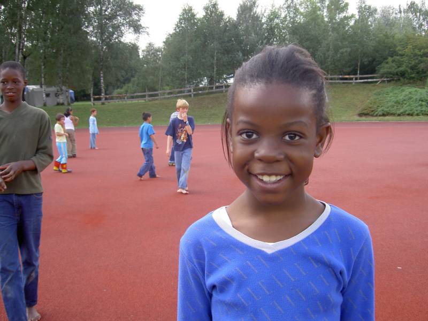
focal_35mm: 39
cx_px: 214
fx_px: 482
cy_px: 160
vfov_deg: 36.8
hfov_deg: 47.9
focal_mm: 8
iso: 100
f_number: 2.8
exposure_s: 1/250
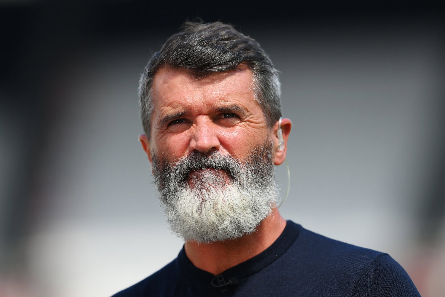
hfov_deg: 5.2
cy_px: 148
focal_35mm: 400
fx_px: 4945
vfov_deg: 3.4
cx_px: 222
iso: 400
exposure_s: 1/2000
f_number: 4
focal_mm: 400
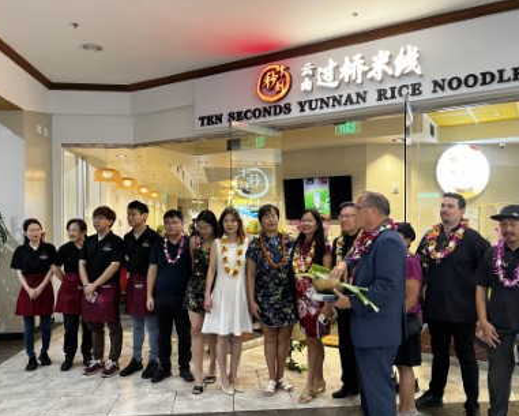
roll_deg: -0.3
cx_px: 270
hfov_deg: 58.7
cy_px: 226
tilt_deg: -1.2
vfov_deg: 48.5
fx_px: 461
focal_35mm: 30
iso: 400
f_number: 1.6
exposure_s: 1/60
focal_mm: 5.1
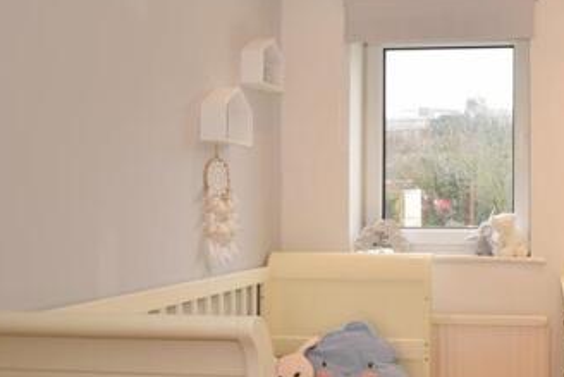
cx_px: 519
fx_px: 517
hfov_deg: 50.1
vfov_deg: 39.9
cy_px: 218
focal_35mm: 33
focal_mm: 11
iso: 400
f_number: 5.6
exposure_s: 1/80
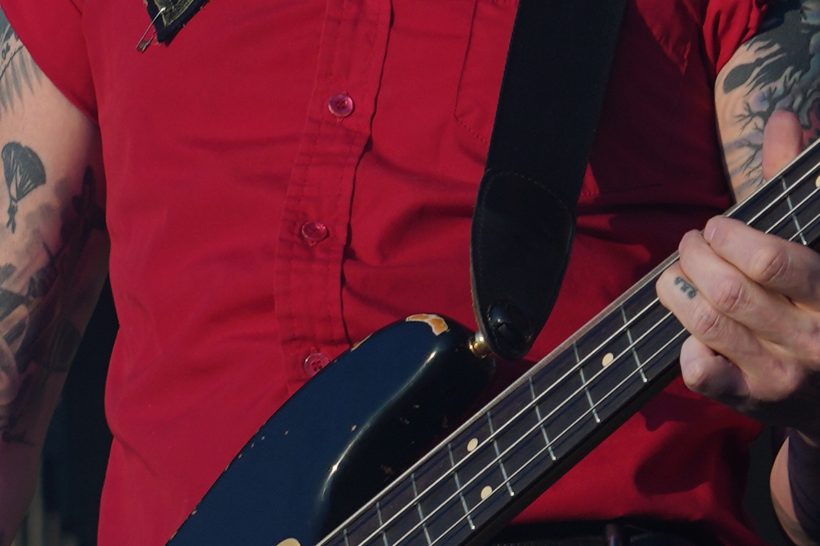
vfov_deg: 2.7
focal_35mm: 500
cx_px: 937
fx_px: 11388
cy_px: 283
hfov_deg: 4.1
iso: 100
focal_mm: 105
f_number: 7.1
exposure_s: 1/400
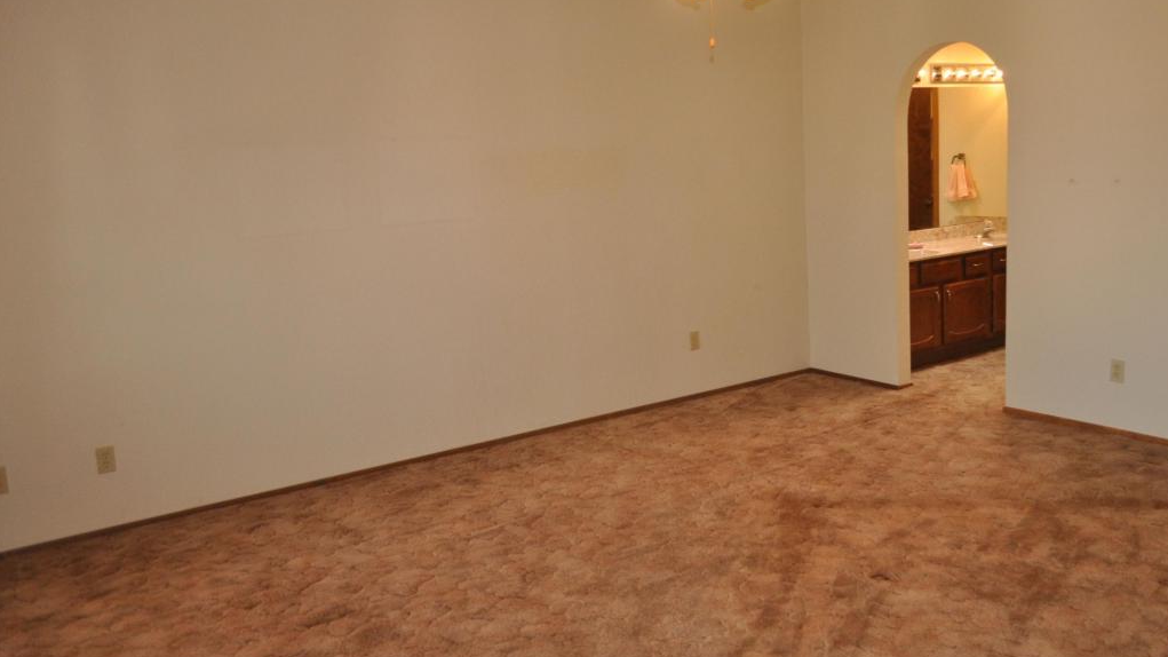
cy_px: 298
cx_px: 638
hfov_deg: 60.9
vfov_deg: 36.6
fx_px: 991
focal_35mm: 32
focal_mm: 18
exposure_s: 1/125
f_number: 3.5
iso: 800
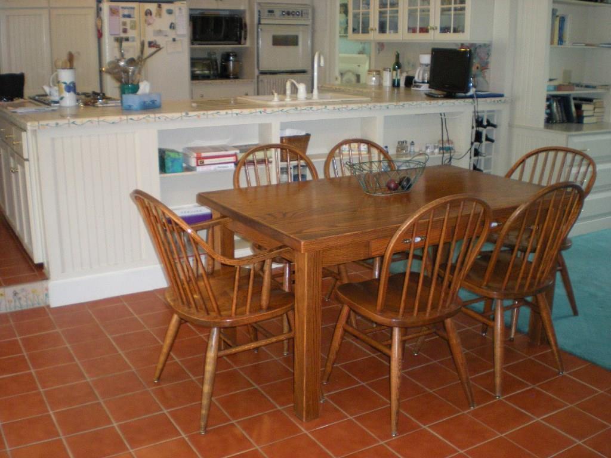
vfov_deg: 37.7
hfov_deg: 49.0
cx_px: 306
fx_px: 671
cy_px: 229
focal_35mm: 38
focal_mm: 6.3
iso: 367
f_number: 3.1
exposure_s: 1/60
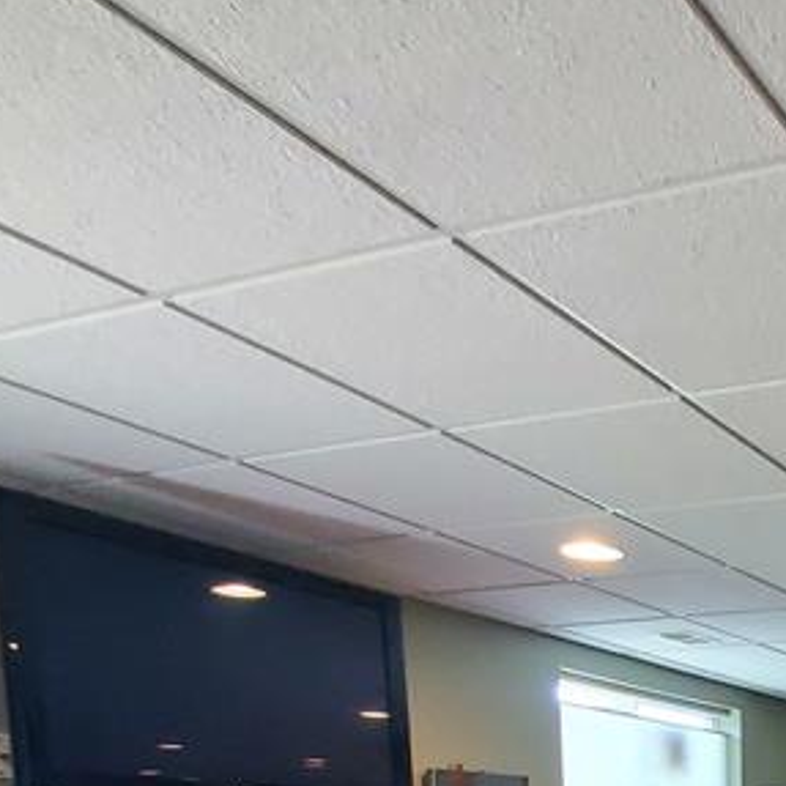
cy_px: 931
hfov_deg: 32.3
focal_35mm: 41
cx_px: 989
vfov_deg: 33.6
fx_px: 1053
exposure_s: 1/60
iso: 500
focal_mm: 1.8
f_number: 2.2
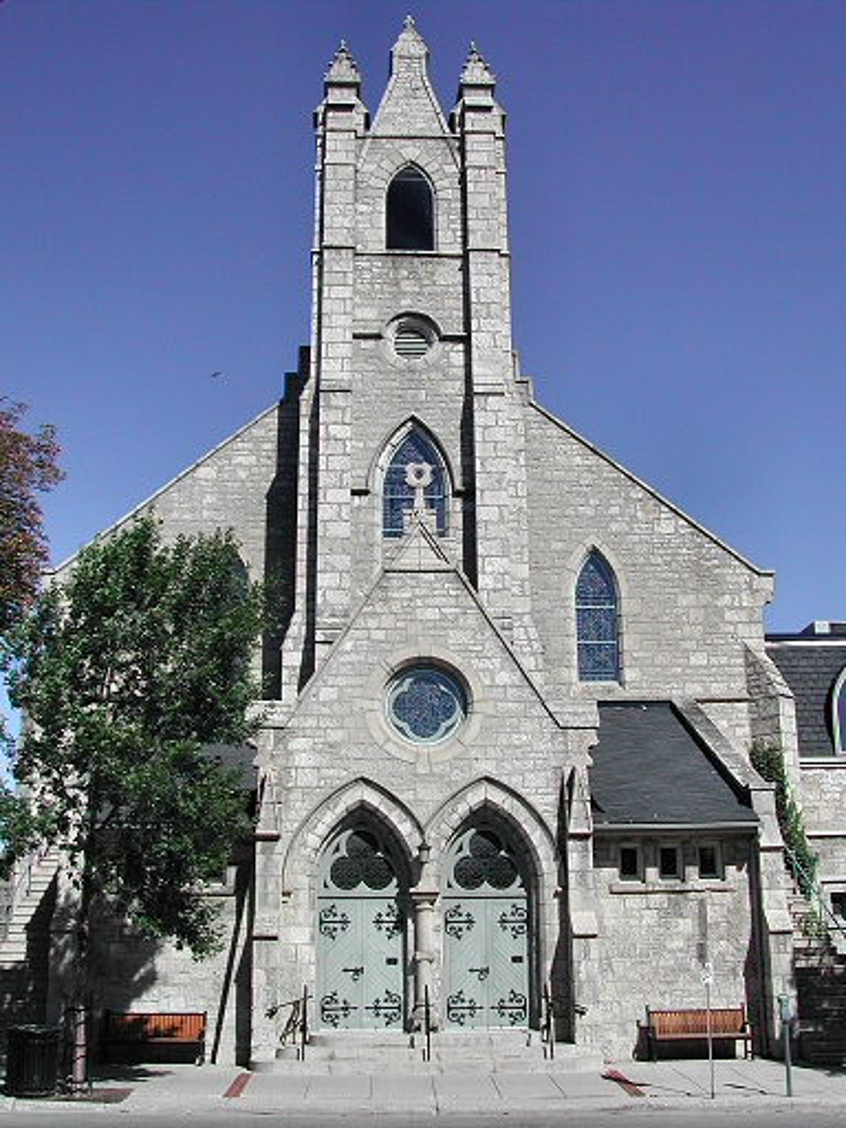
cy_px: 564
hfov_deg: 37.7
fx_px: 1238
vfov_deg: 49.0
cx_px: 423
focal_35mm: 38
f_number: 7.6
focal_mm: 8
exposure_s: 1/284
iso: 100
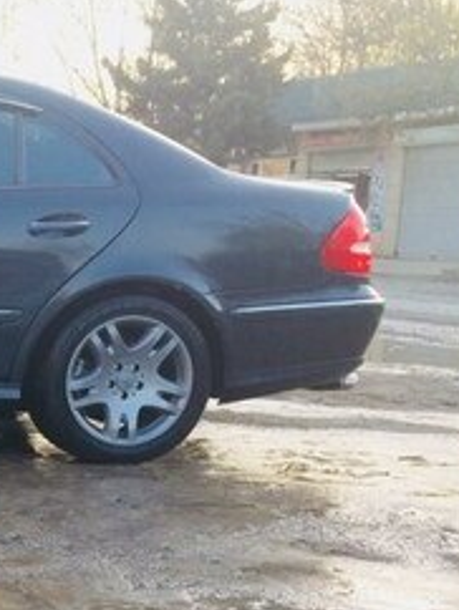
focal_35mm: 79
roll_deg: -1.7
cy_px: 488
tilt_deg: -11.8
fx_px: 1394
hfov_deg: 16.1
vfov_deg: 24.3
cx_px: -335
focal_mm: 4.15
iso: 32
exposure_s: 1/106
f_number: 2.2
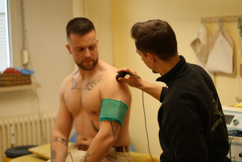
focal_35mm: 85
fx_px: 571
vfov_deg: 16.1
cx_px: 121
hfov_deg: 23.9
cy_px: 81
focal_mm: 85
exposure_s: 1/250
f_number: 2.8
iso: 1600
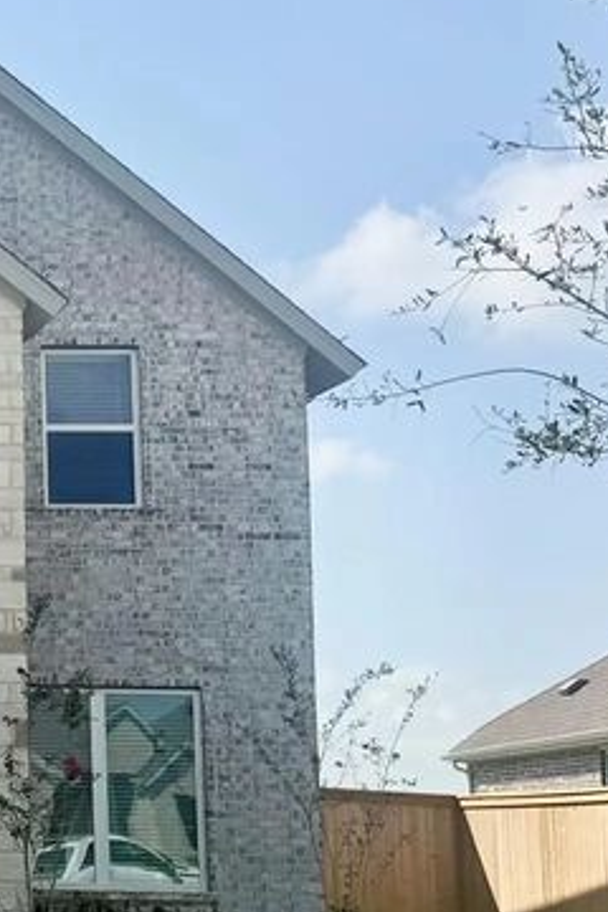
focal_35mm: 71
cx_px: -529
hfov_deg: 15.9
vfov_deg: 28.3
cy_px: 608
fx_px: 1799
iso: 80
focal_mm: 6.76
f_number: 1.78
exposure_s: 1/10309
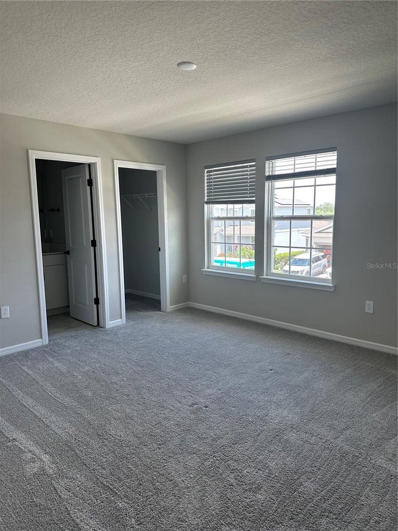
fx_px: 368
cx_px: 199
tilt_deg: -7.3
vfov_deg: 71.6
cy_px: 266
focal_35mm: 24
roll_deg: -0.1
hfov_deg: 56.8
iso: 80
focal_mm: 6.86
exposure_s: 1/165
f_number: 1.78
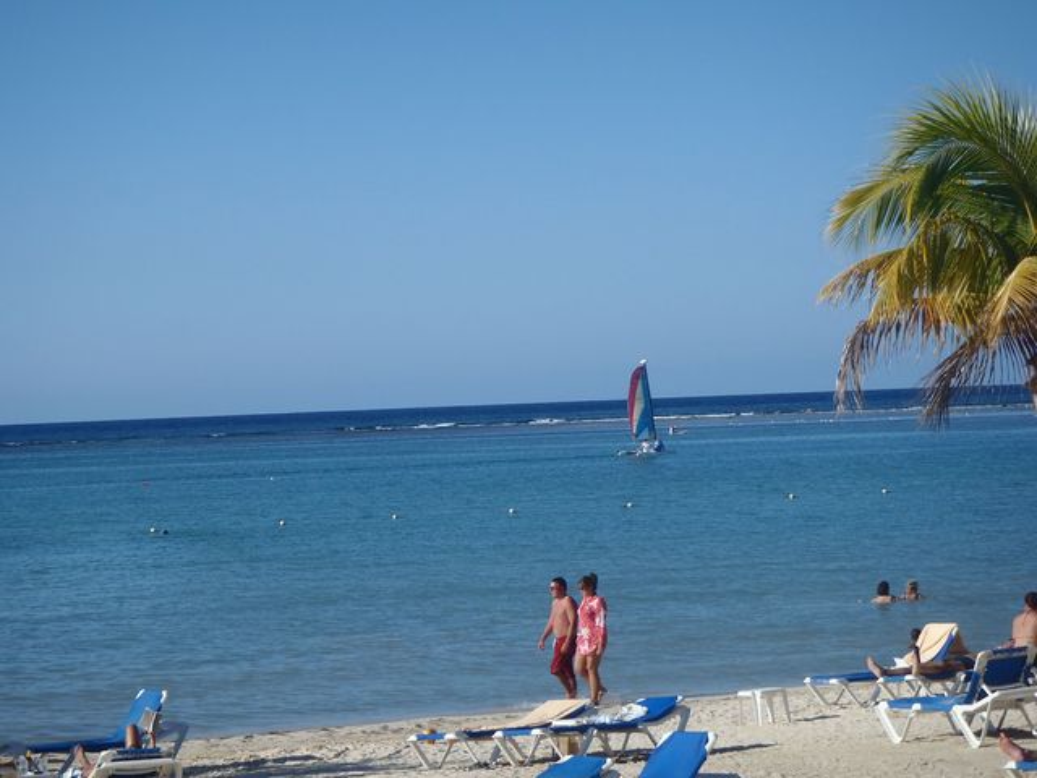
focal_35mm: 103
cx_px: 518
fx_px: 3086
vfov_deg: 14.4
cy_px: 389
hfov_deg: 19.1
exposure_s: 1/100
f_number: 14
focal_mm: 18.46
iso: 125
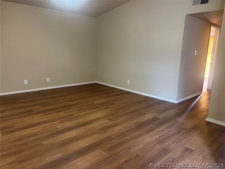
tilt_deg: -12.4
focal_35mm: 26
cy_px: 84
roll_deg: -1.1
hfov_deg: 67.3
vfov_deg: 53.1
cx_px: 112
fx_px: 169
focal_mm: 5.96
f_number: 1.6
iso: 250
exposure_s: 1/60
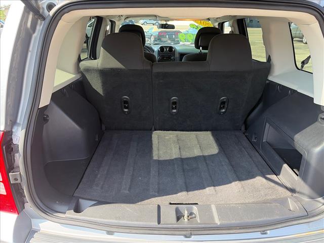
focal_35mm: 26
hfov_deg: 67.3
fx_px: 243
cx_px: 162
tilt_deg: -23.0
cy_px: 122
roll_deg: +0.6
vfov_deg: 53.1
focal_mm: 5.96
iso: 50
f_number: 1.6
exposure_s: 1/207
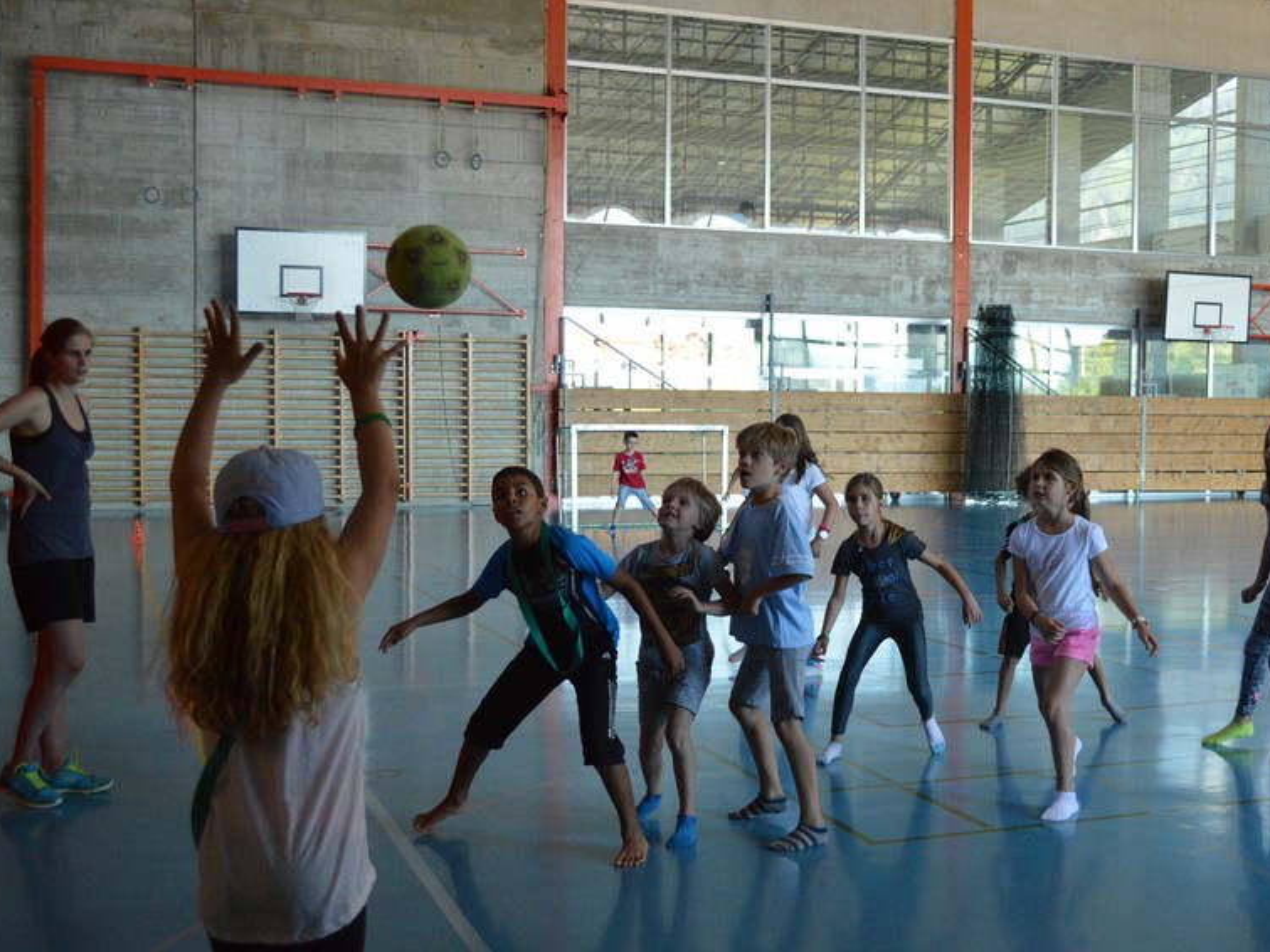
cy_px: 517
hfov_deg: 43.5
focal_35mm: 43
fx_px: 1577
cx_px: 796
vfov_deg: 33.6
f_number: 4
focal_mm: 22
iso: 2200
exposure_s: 1/400
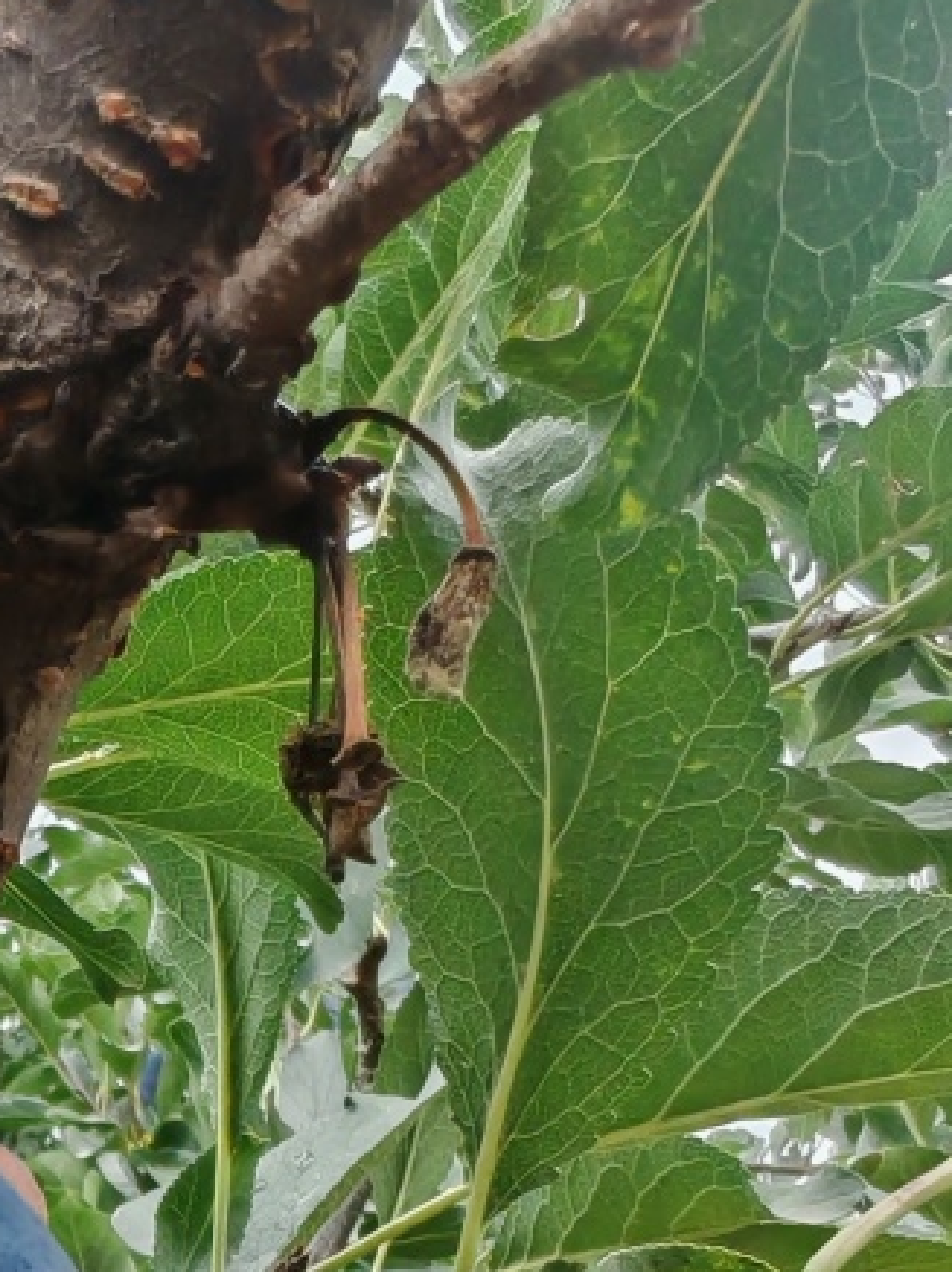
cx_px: -195
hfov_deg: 20.7
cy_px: 1195
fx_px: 2424
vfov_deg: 28.1
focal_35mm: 66
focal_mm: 1.96
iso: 50
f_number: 2.2
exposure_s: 1/120
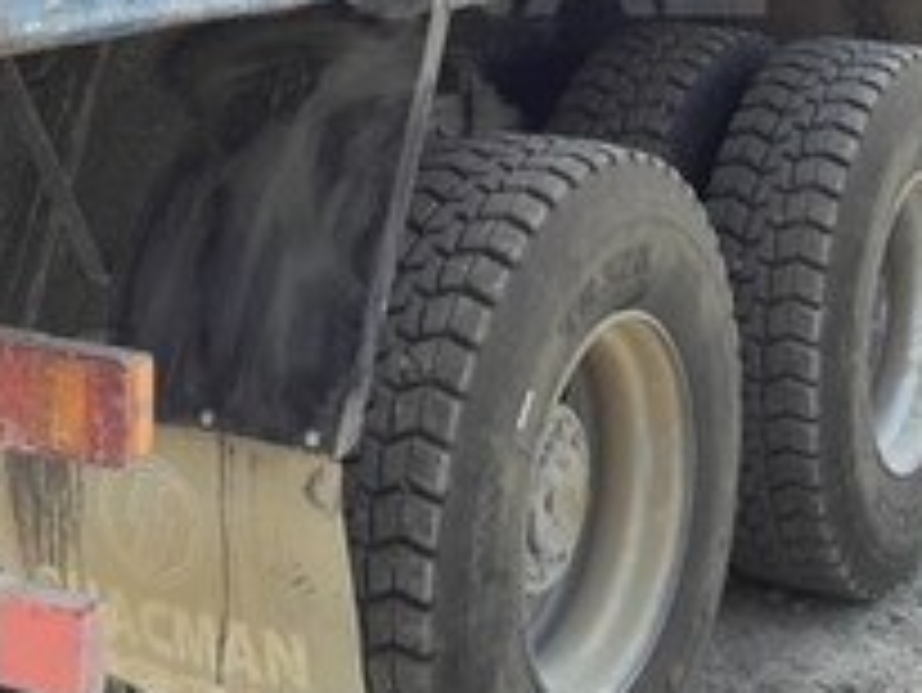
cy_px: -52
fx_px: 2399
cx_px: 306
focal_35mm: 90
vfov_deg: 16.0
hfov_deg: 21.7
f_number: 1.9
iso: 40
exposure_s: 1/303
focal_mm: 3.7
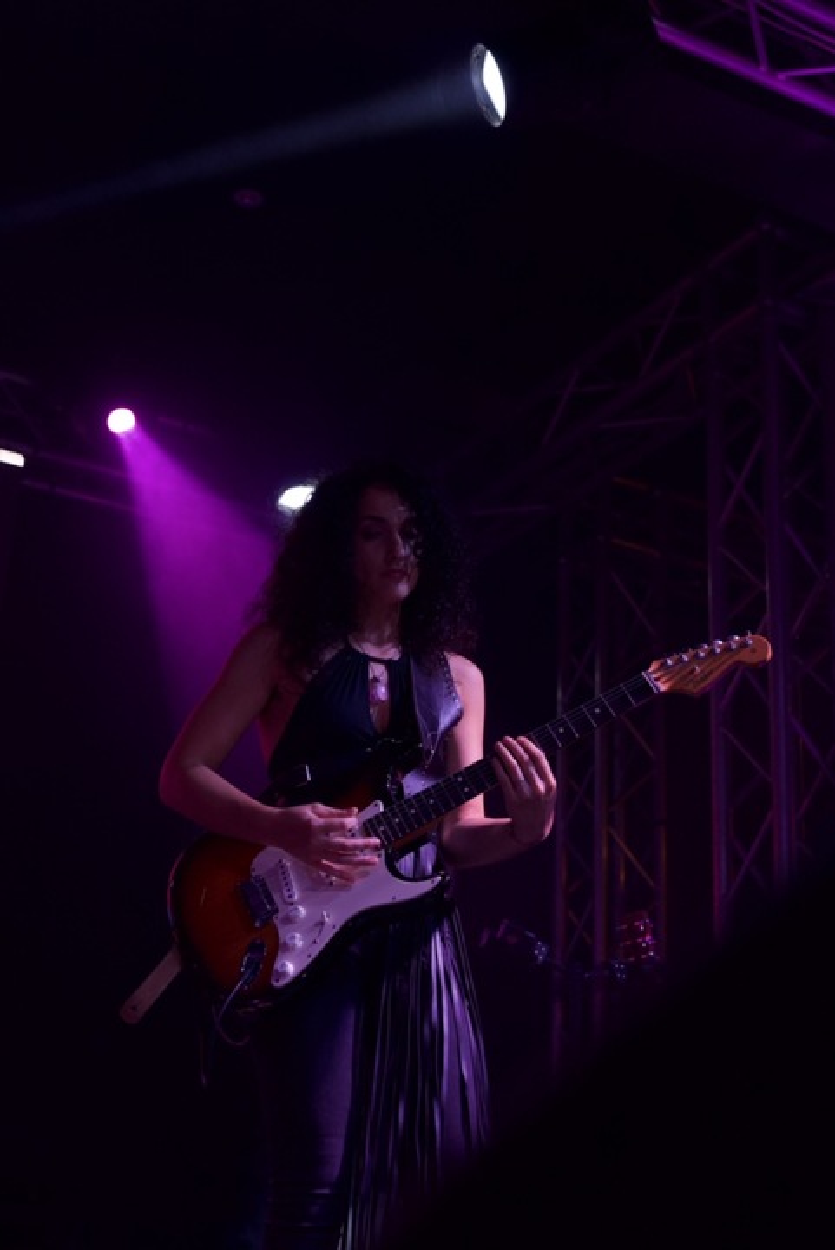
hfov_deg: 26.0
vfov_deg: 38.2
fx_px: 1806
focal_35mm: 52
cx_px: 418
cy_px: 625
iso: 1250
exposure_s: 1/160
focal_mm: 52
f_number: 4
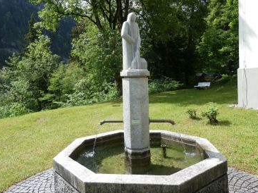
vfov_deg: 49.7
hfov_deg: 63.5
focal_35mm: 28
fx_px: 209
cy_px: 90
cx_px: 124
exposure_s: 1/640
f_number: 3.3
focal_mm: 4.3
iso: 80
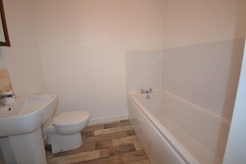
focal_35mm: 15
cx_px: 123
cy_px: 82
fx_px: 103
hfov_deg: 100.4
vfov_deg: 77.3
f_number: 4
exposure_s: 1/60
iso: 900
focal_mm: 10
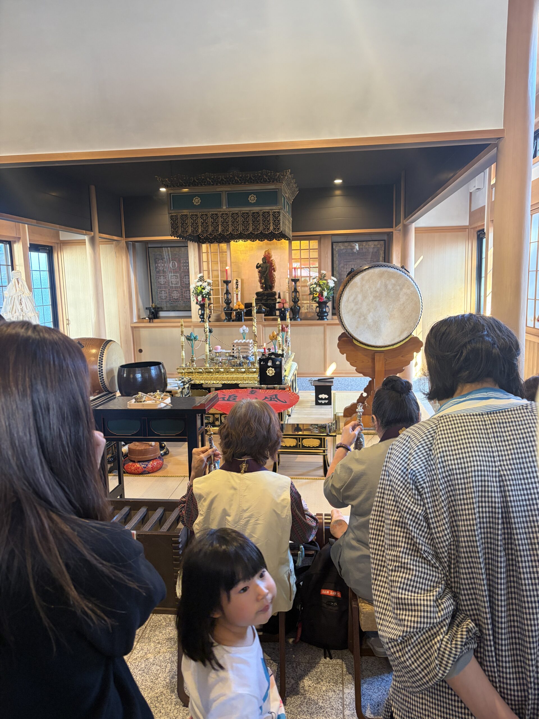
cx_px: 270
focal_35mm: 26
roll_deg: +1.0
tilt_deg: -8.4
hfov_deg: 53.1
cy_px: 360
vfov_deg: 67.3
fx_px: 540
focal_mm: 5.96
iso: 250
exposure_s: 1/60
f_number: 1.6
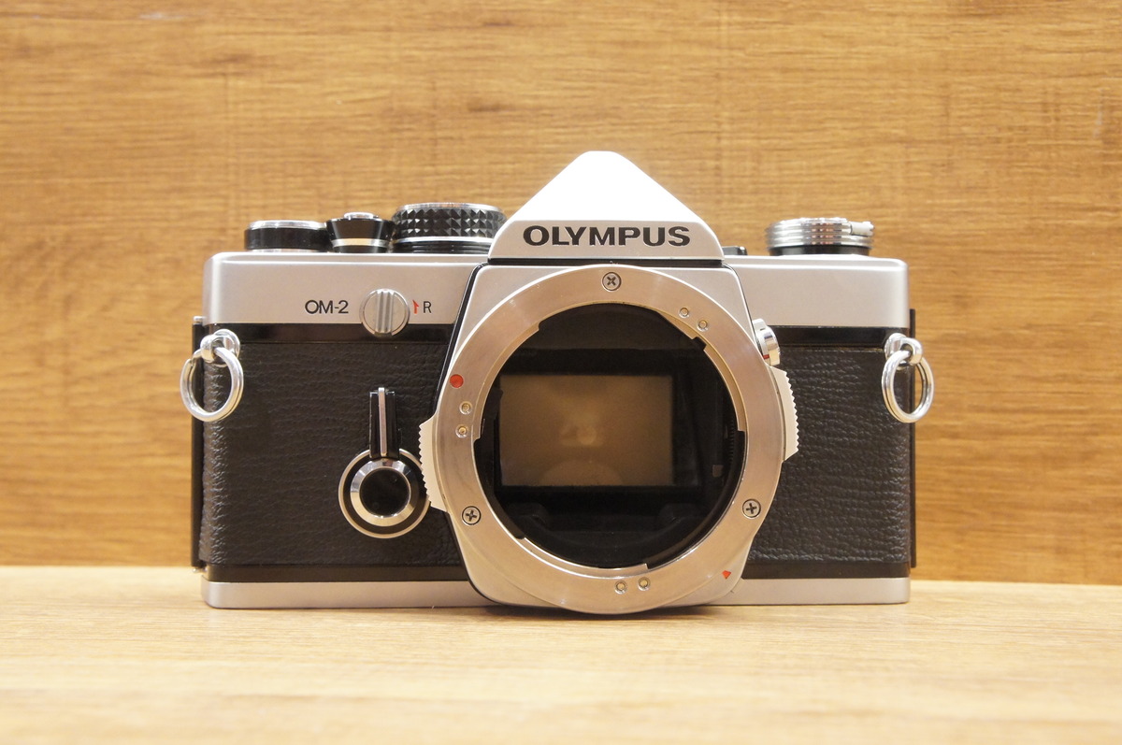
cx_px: 561
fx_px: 1494
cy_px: 372
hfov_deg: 41.2
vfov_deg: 28.0
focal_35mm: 48
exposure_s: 1/60
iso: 3200
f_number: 10
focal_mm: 32
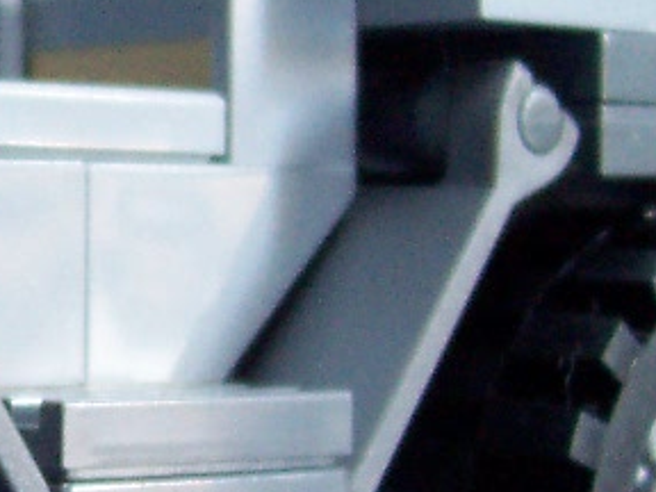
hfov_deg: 12.4
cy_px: 205
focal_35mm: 154
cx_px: -198
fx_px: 2918
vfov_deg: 9.6
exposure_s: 1/8
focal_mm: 5.6
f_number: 2.8
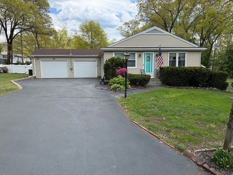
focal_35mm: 24
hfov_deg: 71.6
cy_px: 88
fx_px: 162
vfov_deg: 56.8
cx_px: 116
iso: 100
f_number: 1.78
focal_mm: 6.76
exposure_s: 1/3021
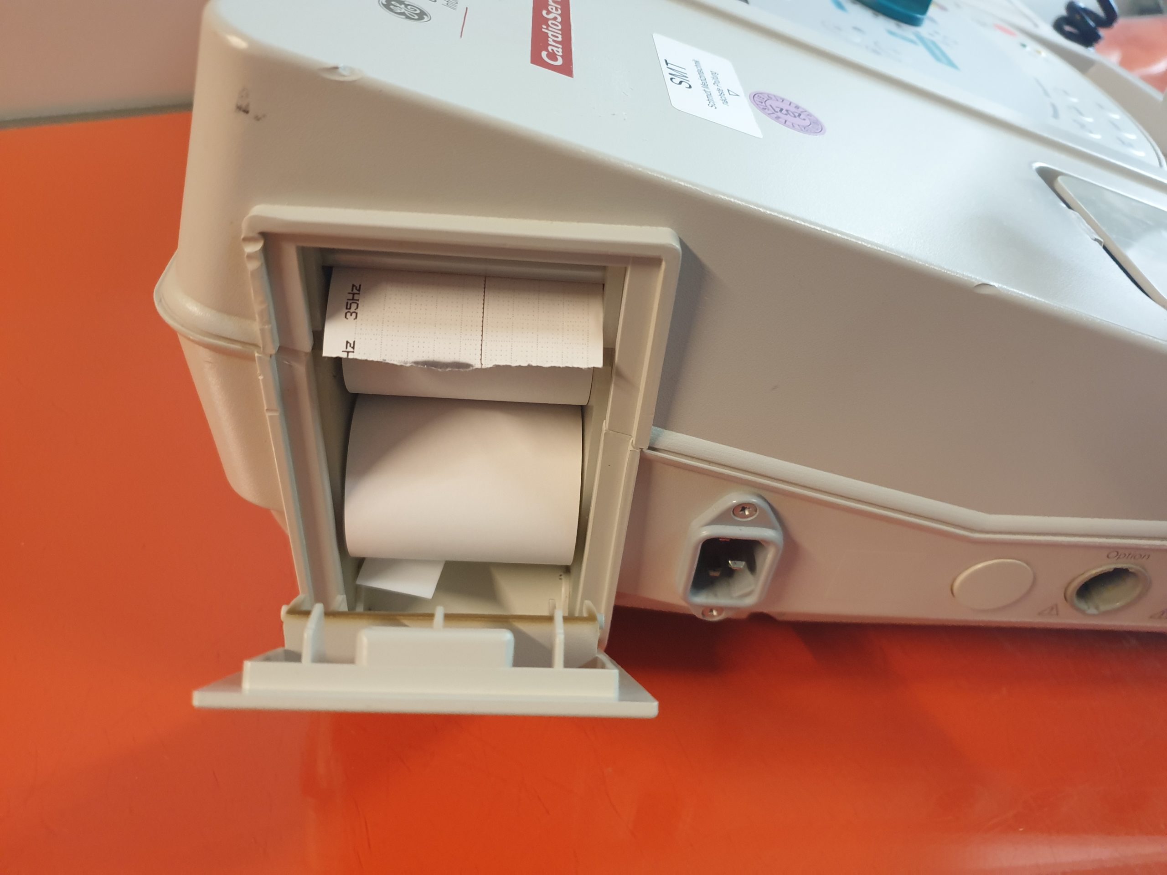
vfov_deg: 53.1
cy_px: 438
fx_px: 877
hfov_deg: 67.3
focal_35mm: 26
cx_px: 584
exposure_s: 1/50
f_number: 1.5
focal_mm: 4.3
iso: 320
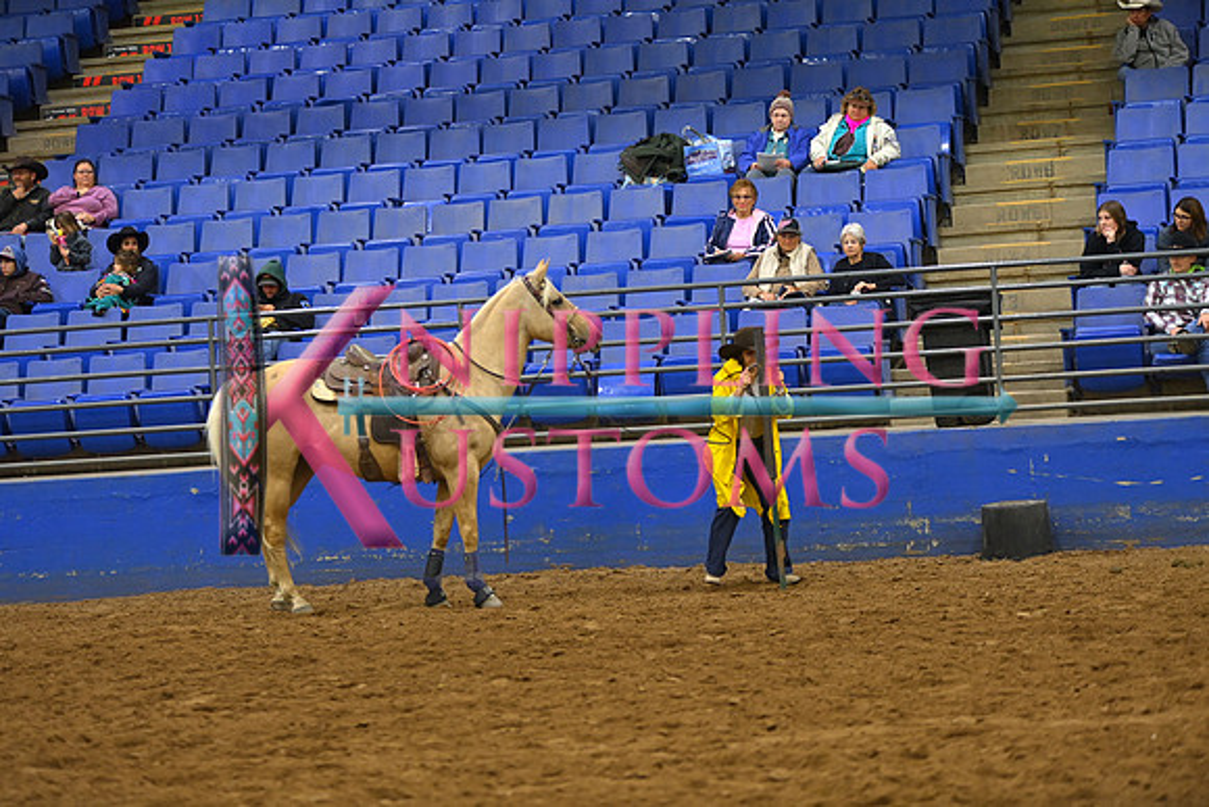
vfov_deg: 13.0
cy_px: 404
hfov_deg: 19.5
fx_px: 3527
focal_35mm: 105
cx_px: 604
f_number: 2.8
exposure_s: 1/320
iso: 2500
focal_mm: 105
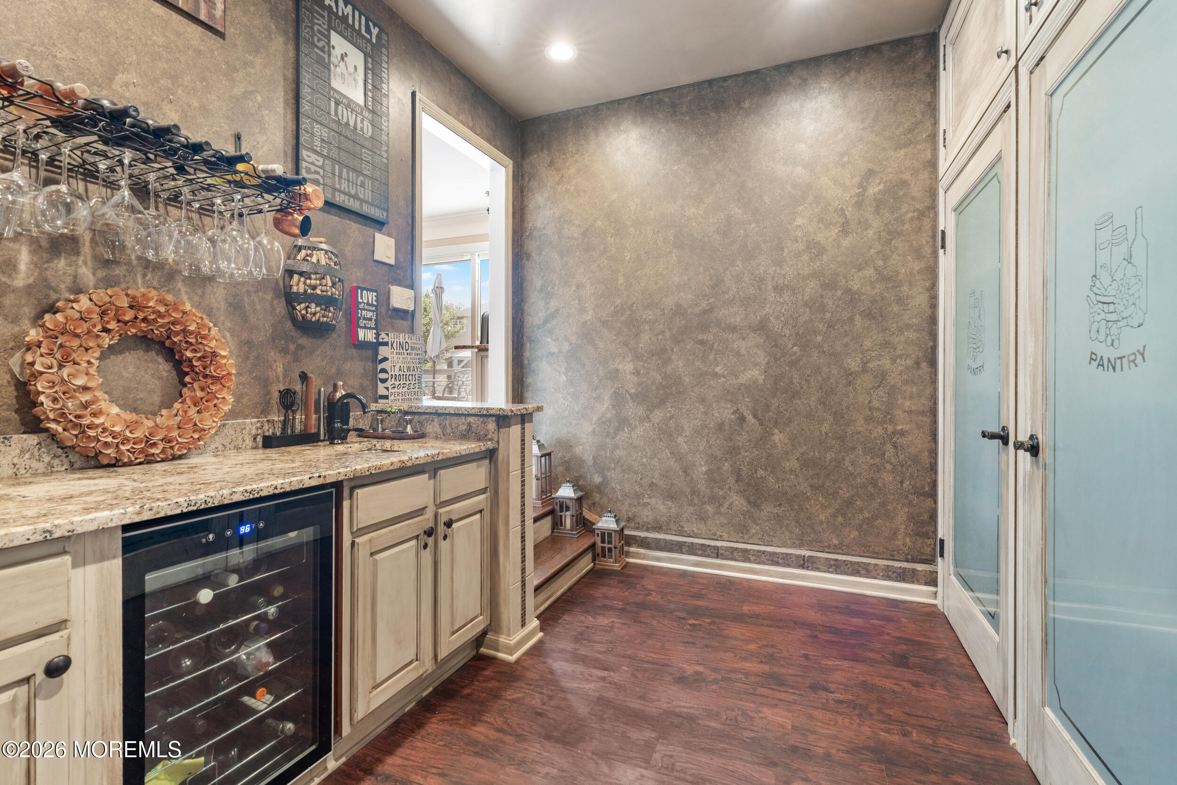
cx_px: 588
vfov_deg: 73.8
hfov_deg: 96.7
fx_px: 523
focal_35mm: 16
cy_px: 392
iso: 160
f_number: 8
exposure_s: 1/1.25
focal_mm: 16
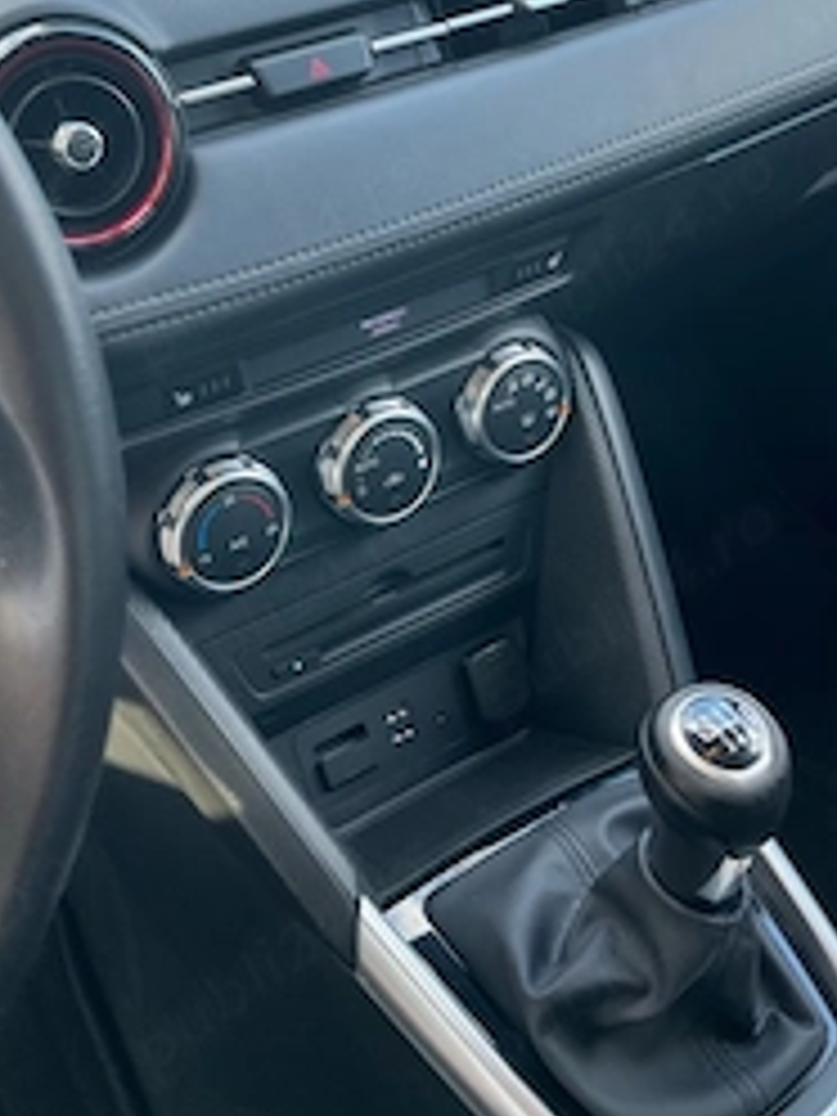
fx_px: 1354
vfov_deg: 43.7
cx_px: 369
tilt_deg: -28.3
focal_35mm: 42
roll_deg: +5.6
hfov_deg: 34.3
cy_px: 315
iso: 100
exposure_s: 1/121
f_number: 1.6
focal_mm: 5.1
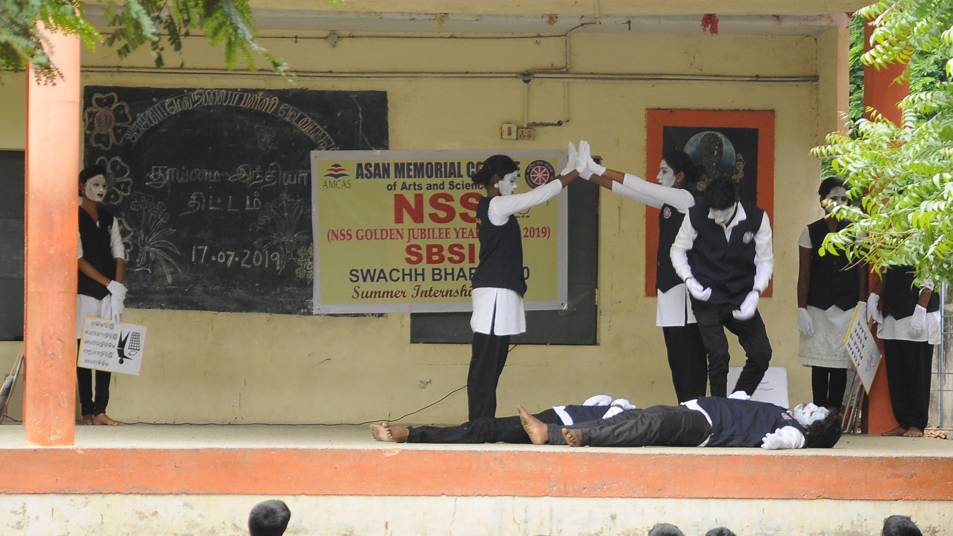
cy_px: 305
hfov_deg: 13.0
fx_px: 4195
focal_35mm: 166
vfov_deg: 7.3
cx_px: 519
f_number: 7.1
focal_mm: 58
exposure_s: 1/100
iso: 400
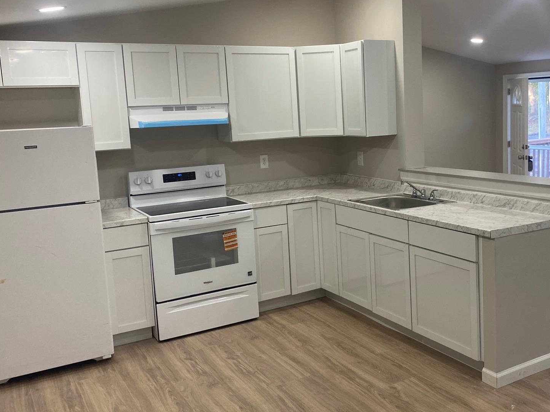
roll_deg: +1.9
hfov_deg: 49.4
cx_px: 360
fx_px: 588
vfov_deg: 38.6
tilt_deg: -5.9
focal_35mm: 37
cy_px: 174
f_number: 1.8
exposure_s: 1/120
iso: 125
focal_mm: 4.25
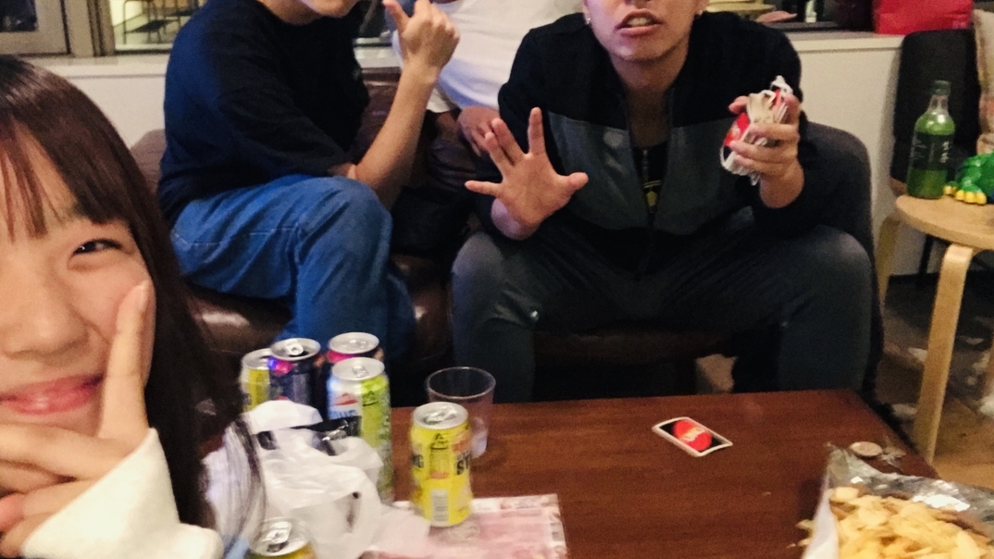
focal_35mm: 39
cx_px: 441
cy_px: 221
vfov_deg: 30.3
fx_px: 1028
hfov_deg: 51.5
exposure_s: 1/20
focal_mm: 2.87
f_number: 2.2
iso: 320
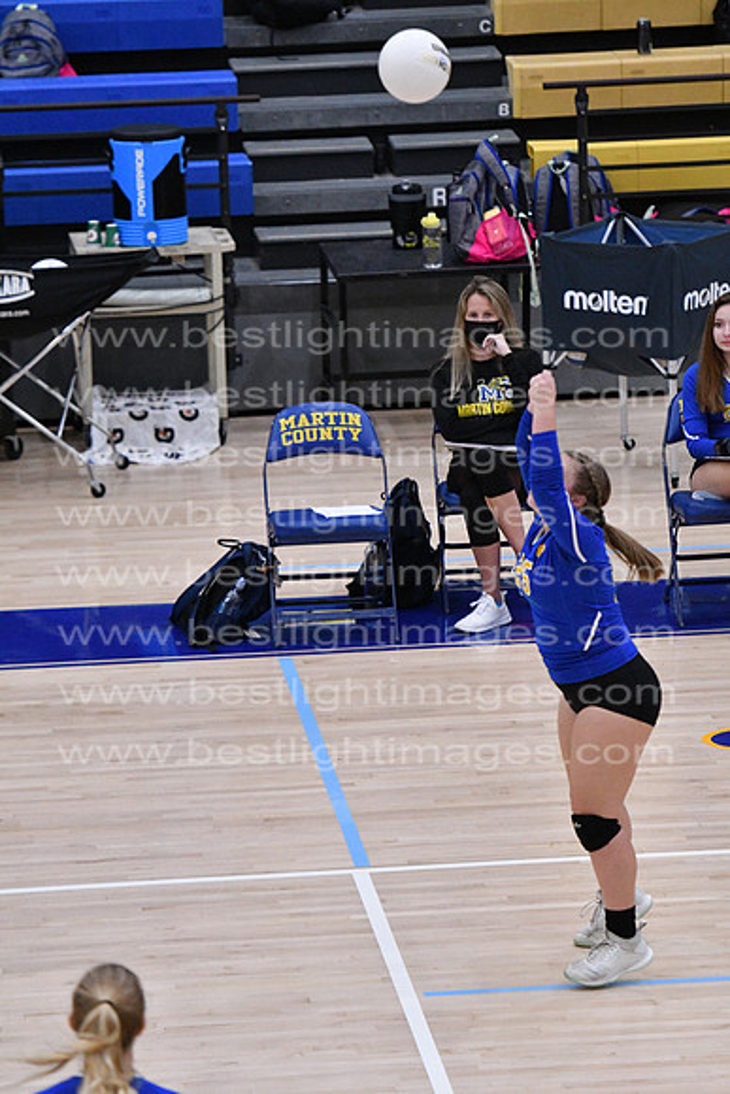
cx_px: 365
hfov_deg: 6.3
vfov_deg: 9.5
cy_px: 547
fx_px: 6611
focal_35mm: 218
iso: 6400
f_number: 3.2
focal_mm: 145
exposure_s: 1/1250
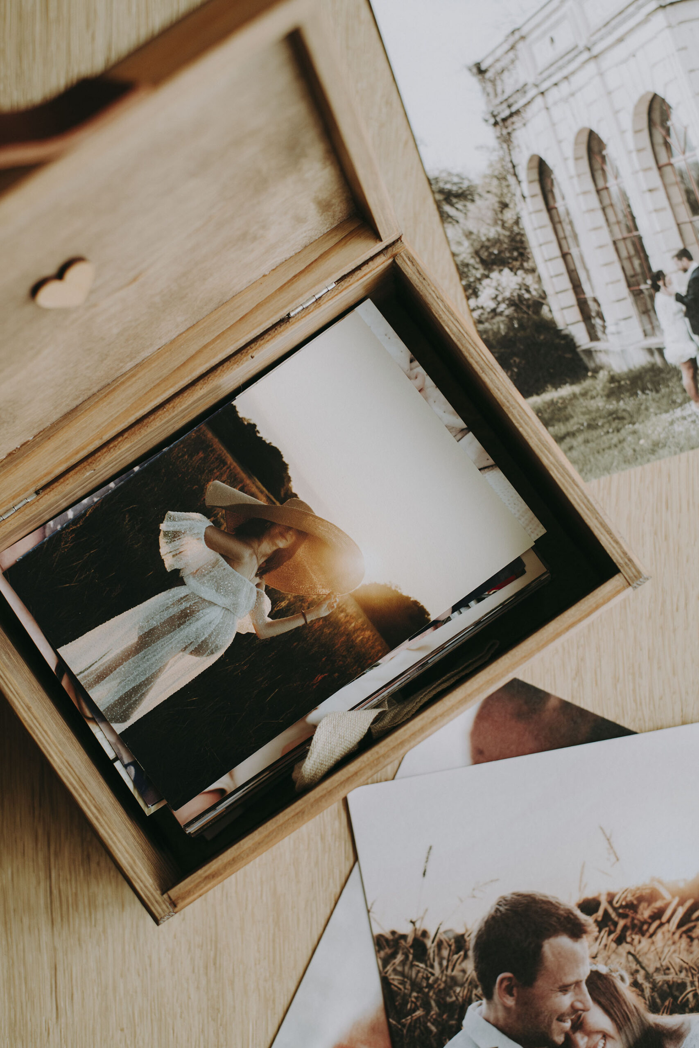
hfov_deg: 27.0
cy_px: 524
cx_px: 350
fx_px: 1456
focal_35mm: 50
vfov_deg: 39.6
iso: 320
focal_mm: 50
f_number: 3.5
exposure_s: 1/320
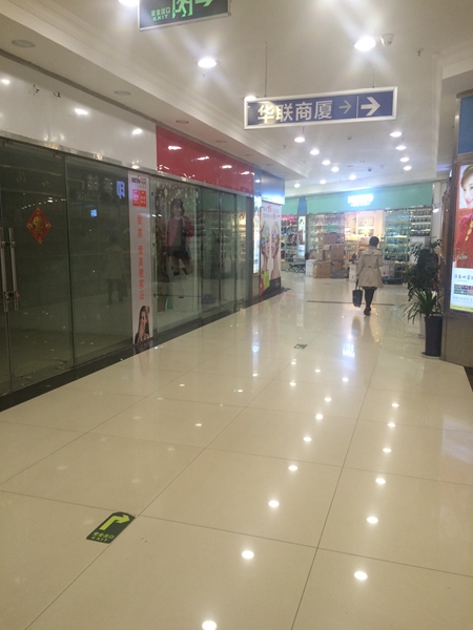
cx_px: 236
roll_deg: -0.4
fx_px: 528
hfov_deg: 48.2
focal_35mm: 29
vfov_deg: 61.7
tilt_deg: -10.0
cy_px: 315
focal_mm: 4.15
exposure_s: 1/33
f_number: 2.2
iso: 64
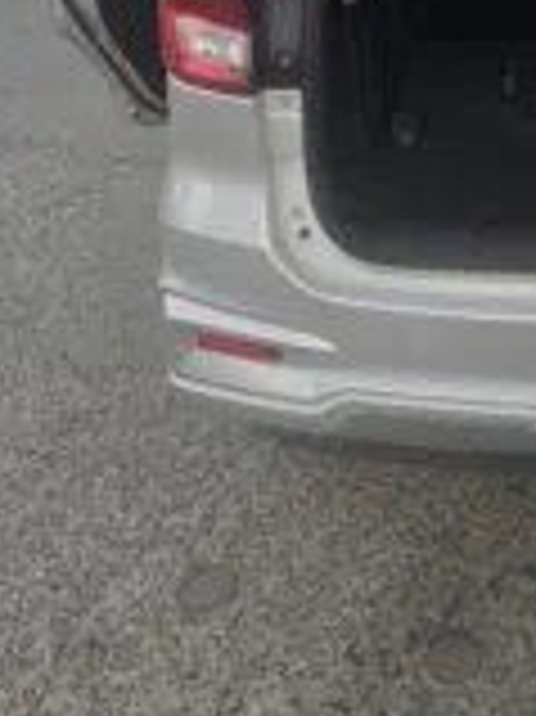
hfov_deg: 23.9
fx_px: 1199
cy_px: -32
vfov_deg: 30.4
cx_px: 563
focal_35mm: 58
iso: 160
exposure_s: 1/100
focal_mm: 6.3
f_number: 1.7
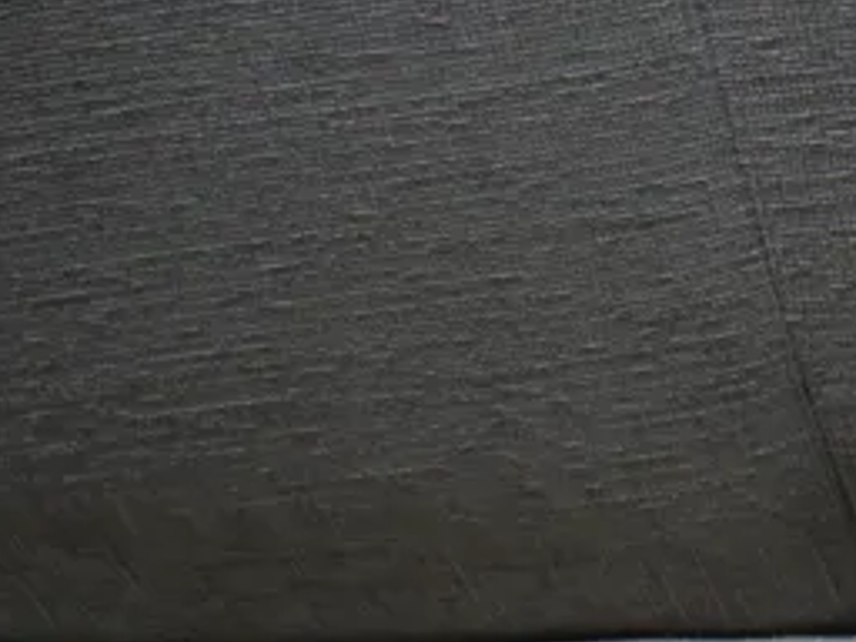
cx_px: 1655
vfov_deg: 12.2
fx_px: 2770
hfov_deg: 14.8
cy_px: 1125
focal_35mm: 112
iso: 200
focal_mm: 14
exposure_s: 1/100
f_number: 3.5
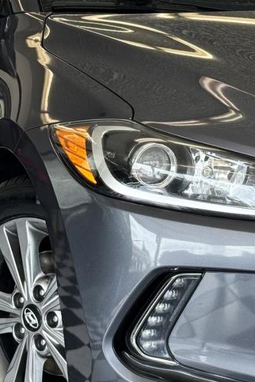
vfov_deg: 15.2
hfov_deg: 10.0
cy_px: 142
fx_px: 1434
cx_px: 303
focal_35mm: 135
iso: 64
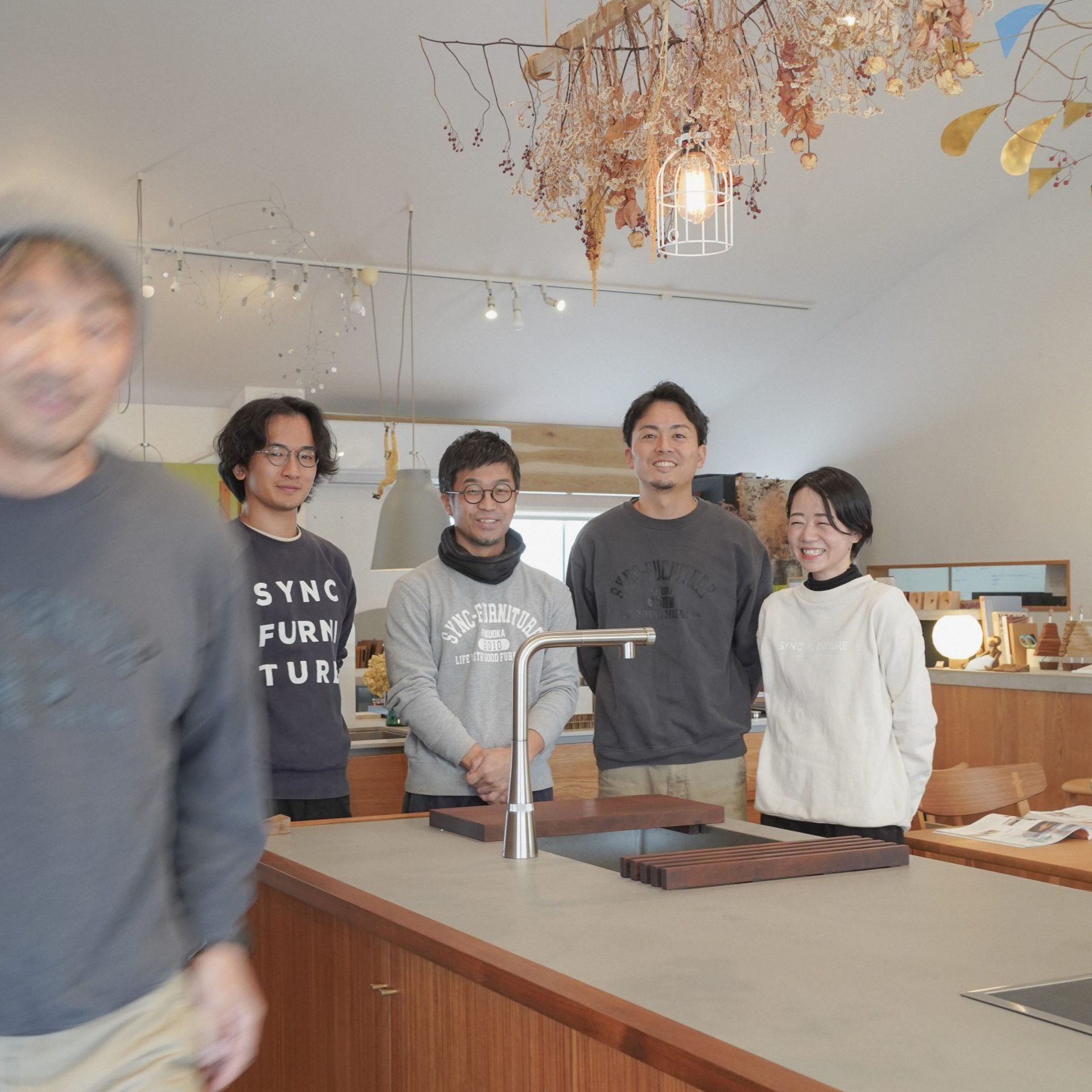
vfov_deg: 37.5
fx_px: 1606
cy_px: 596
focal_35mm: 45
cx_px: 543
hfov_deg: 37.6
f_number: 9
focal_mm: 35
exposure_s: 1/40
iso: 1600
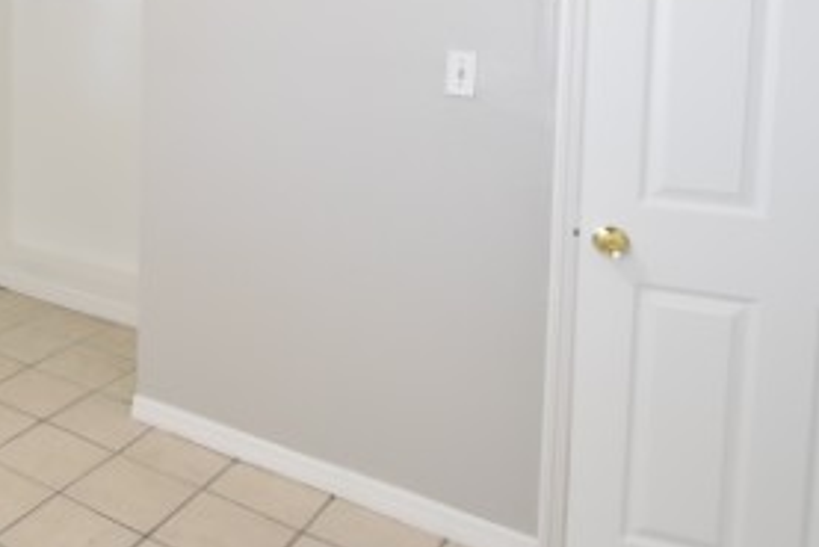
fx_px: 888
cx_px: -6
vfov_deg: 32.1
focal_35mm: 39
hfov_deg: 42.5
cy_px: 27
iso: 800
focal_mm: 10
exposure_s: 1/60
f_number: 3.5
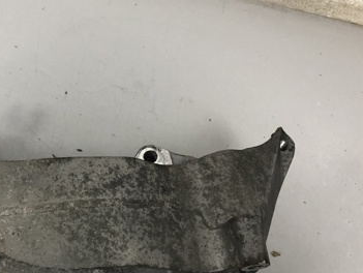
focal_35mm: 51
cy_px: 207
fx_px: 535
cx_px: 73
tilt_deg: -72.3
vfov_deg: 28.2
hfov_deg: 36.2
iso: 40
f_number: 1.8
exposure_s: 1/25
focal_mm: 4
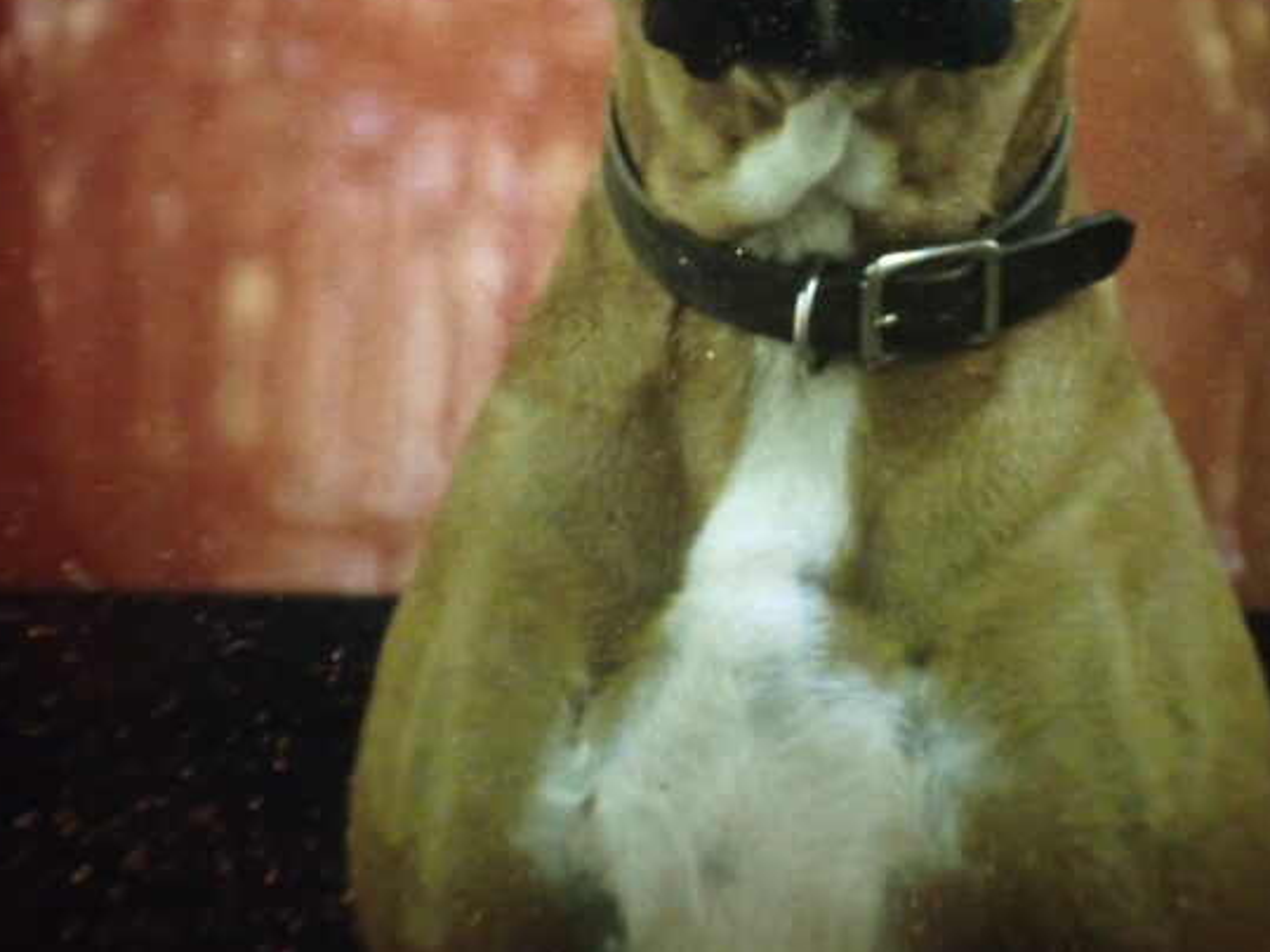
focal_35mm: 57
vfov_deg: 25.3
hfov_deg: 33.5
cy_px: 210
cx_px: 829
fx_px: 2091
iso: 1000
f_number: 2.3
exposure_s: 1/30
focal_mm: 5.4
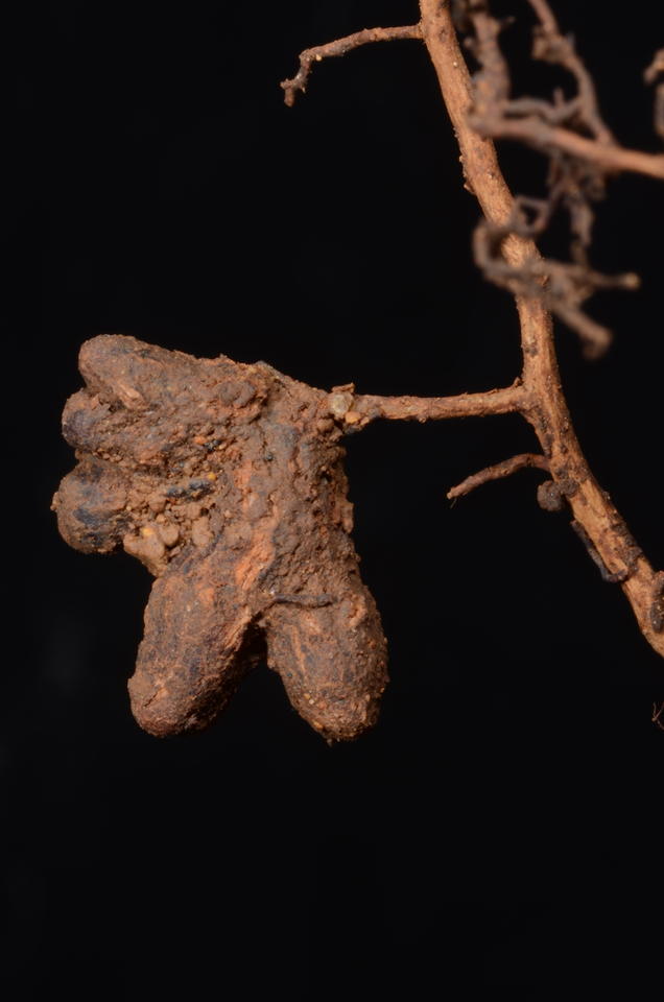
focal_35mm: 158
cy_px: 501
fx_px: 4376
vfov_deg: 13.1
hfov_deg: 8.7
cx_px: 332
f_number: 36
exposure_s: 1/60
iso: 100
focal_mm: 105
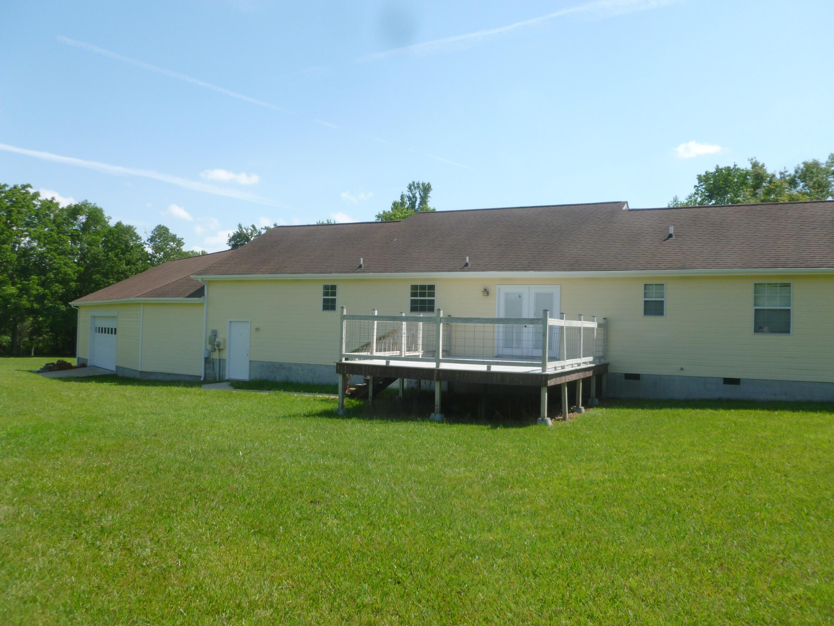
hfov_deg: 63.4
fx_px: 675
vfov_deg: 49.7
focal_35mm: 28
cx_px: 417
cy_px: 313
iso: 100
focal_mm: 5
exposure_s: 1/800
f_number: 3.3
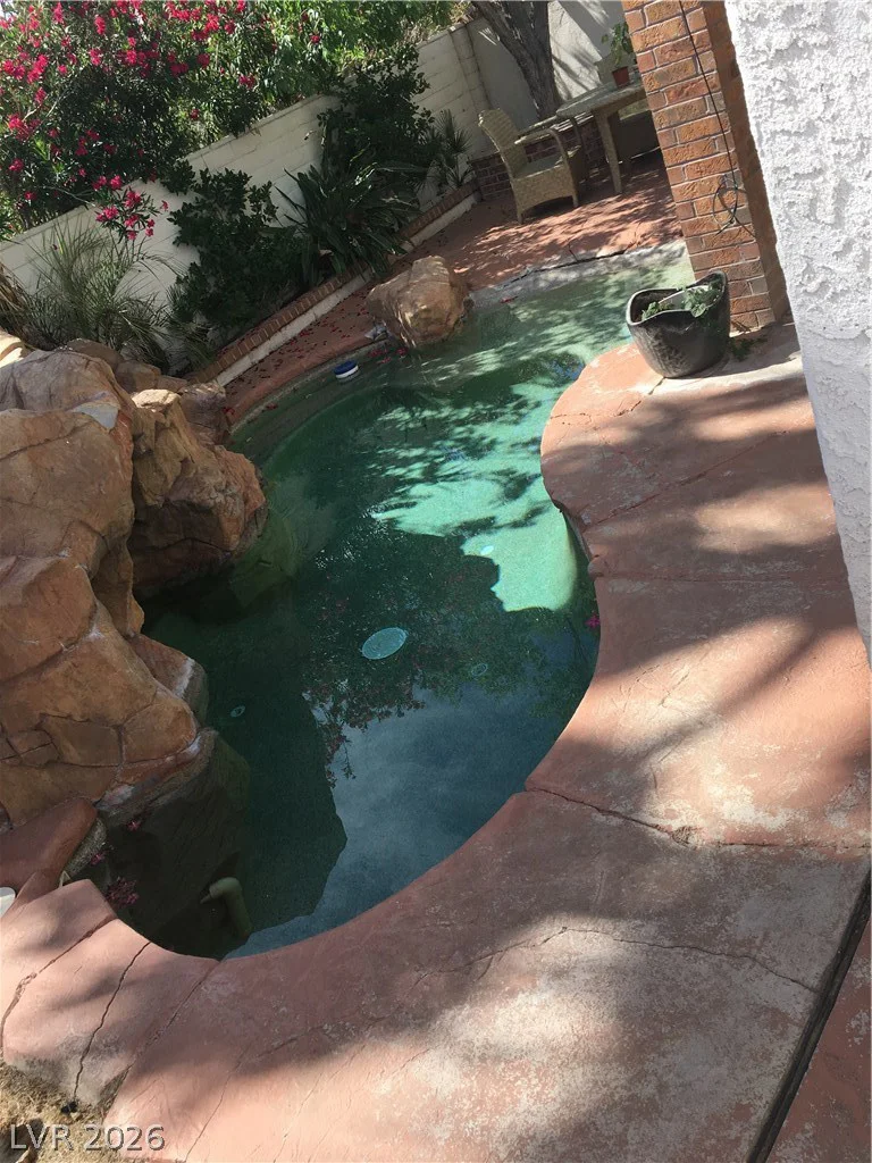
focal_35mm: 29
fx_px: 974
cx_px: 436
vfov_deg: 61.7
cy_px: 582
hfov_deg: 48.2
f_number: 2.2
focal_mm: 4.15
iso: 25
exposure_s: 1/818
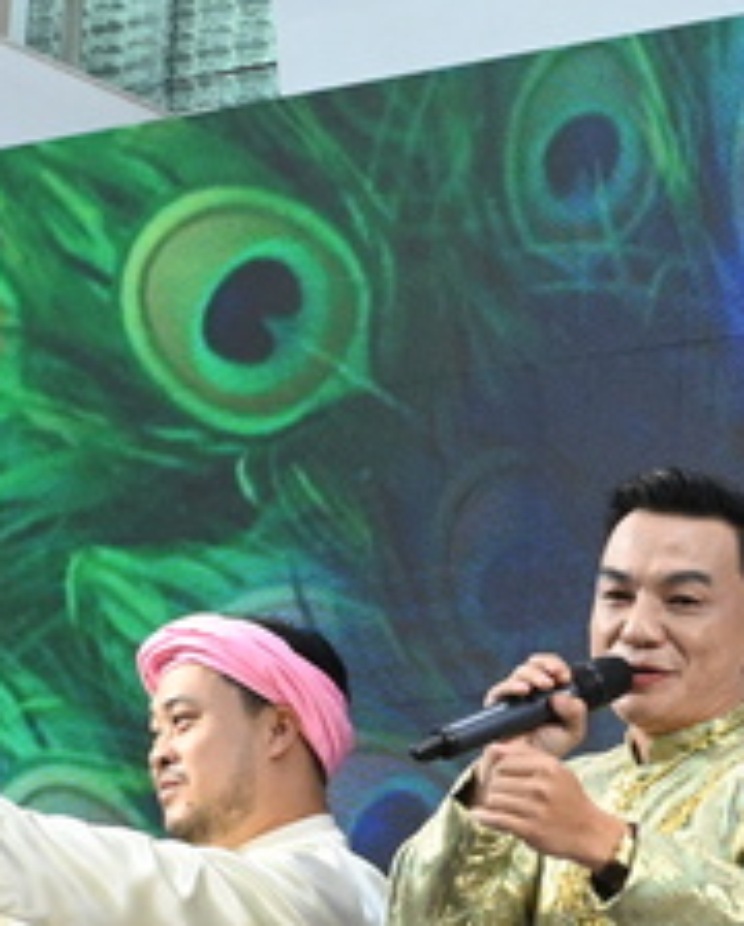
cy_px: 965
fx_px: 5051
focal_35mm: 184
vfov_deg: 10.4
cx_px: 1029
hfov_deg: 8.3
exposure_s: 1/200
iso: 5000
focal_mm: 44
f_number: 11
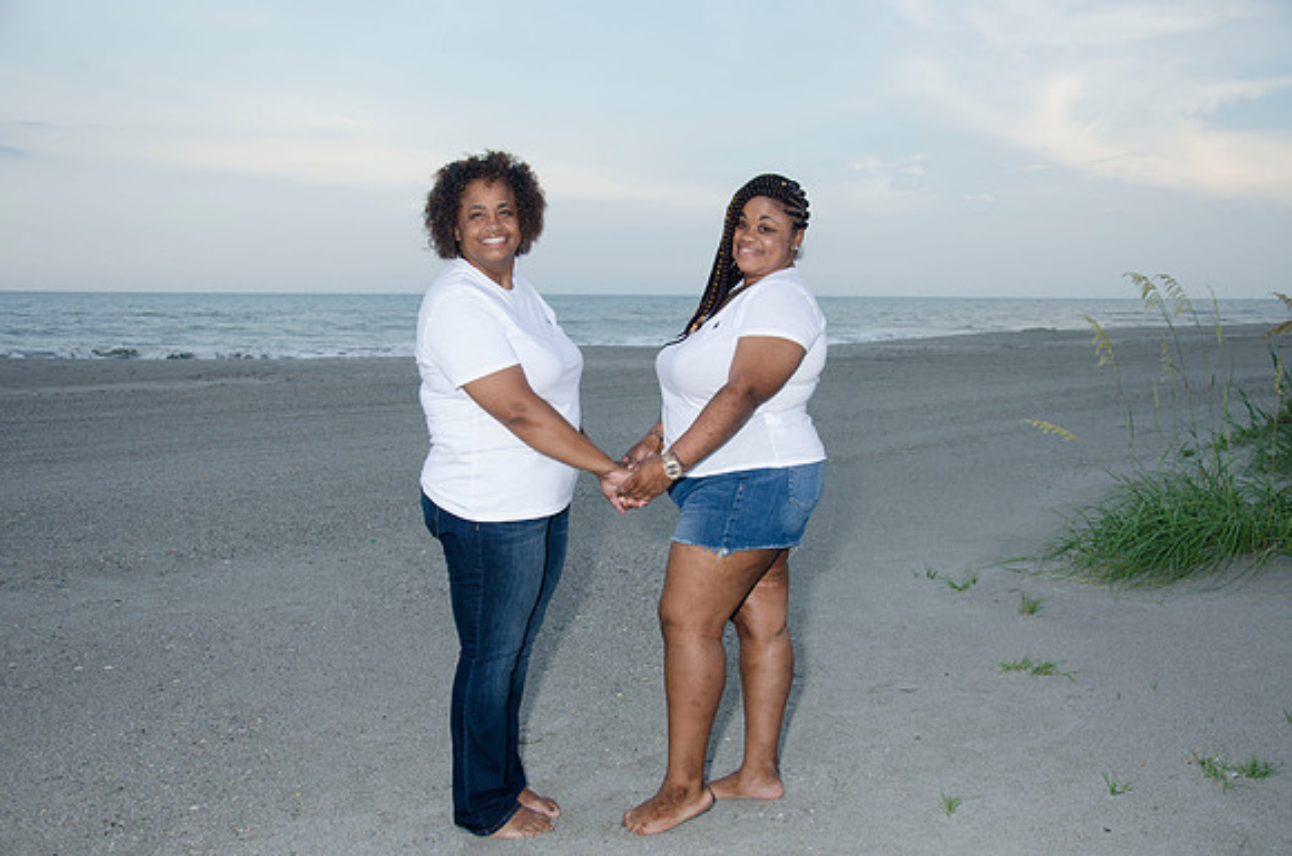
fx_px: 1289
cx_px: 646
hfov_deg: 53.2
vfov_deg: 36.7
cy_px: 428
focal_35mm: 36
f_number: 5.6
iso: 100
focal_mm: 24
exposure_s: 1/100
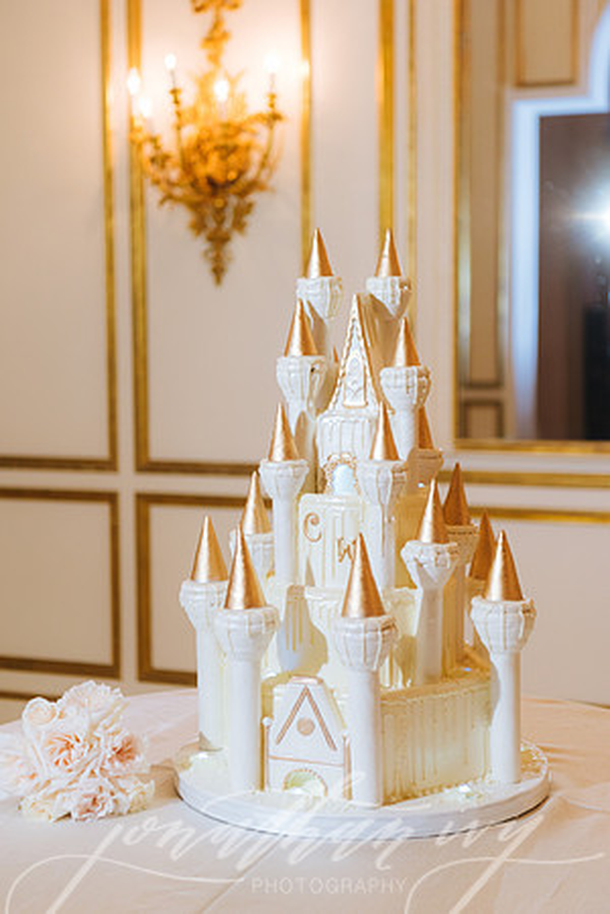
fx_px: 1525
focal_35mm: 60
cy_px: 457
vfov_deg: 33.4
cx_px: 305
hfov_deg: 22.6
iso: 800
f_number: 2.8
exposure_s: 1/200
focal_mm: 60
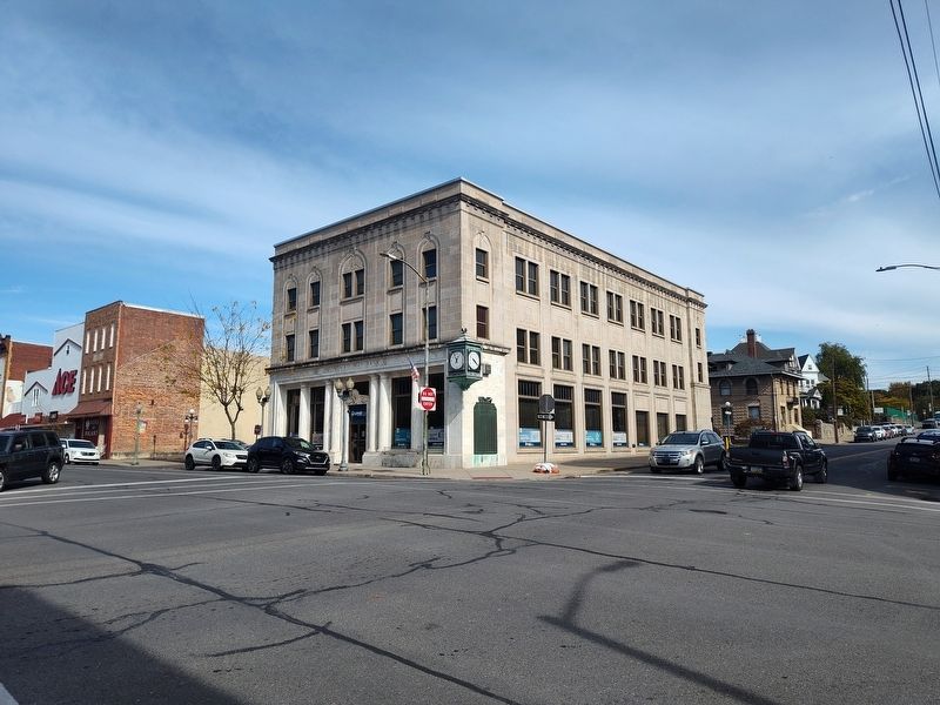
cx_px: 470
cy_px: 352
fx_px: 625
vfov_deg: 58.9
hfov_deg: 73.9
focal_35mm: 23
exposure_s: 1/1400
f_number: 1.8
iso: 100
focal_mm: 5.56
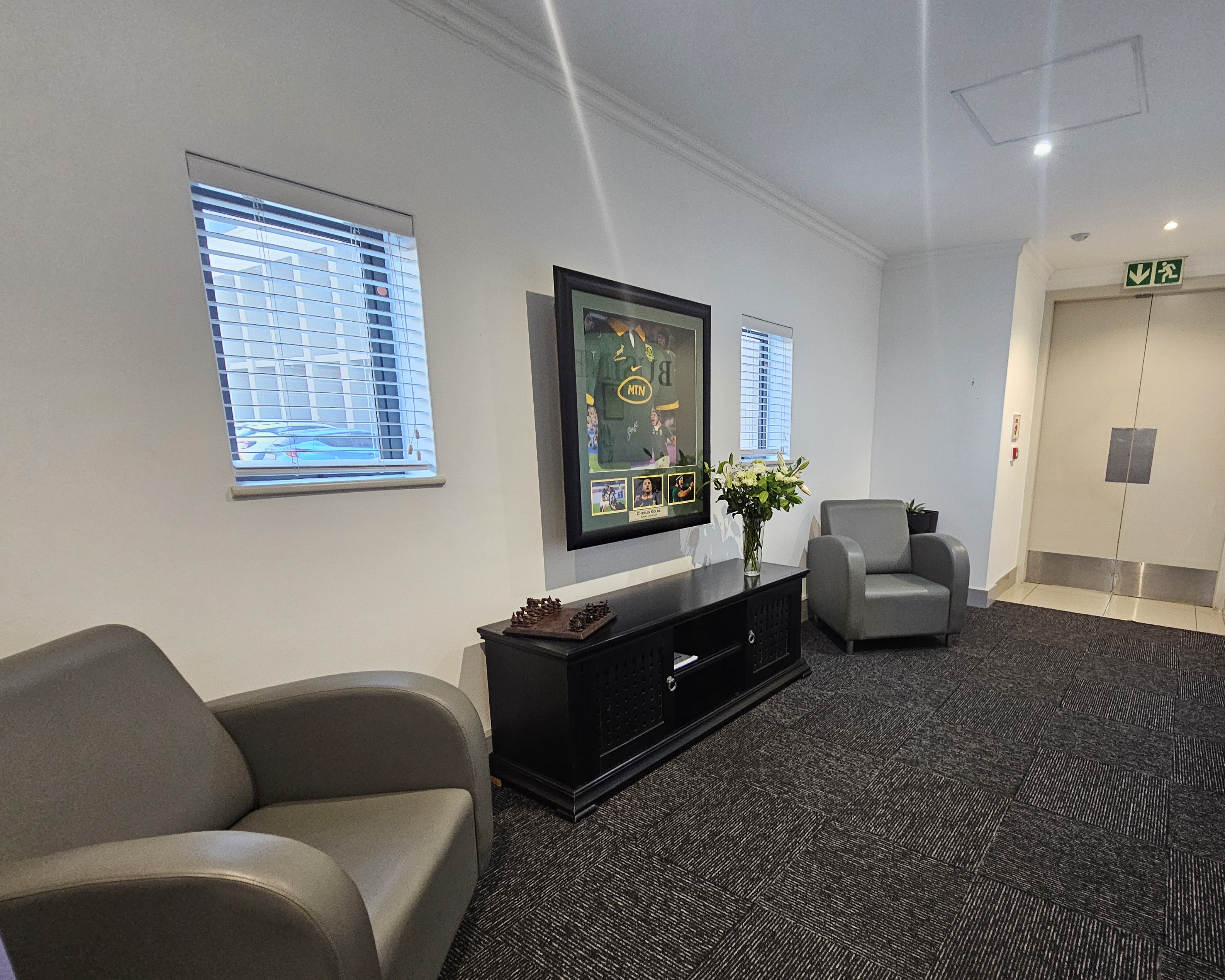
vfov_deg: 79.9
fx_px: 580
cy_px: 560
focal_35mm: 16
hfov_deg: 91.1
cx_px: 770
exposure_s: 1/33.3
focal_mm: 2.2
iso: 400
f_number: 2.2
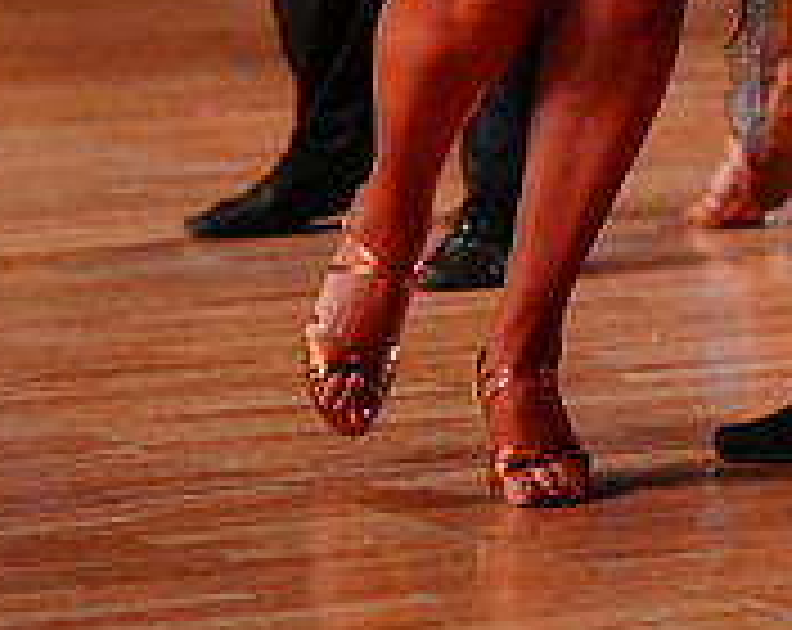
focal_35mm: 338
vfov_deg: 4.5
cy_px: -486
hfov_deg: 5.7
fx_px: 7905
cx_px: 731
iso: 1000
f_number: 2.8
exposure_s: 1/400
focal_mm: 109
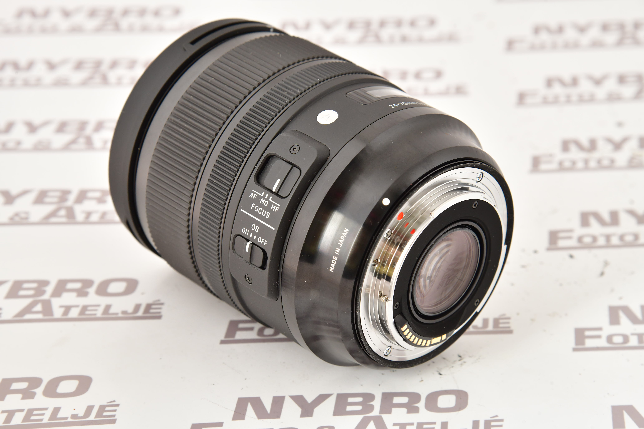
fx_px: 2146
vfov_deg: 11.4
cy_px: 214
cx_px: 322
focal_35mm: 120
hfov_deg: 17.1
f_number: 11
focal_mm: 120
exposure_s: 1/160
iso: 1000
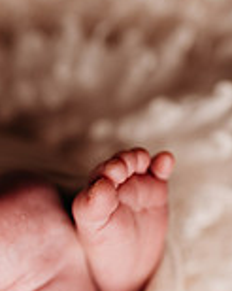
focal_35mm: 66
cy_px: 261
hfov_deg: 21.9
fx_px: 567
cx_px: -21
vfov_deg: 27.7
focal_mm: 24
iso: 100
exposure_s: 1/160
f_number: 2.5
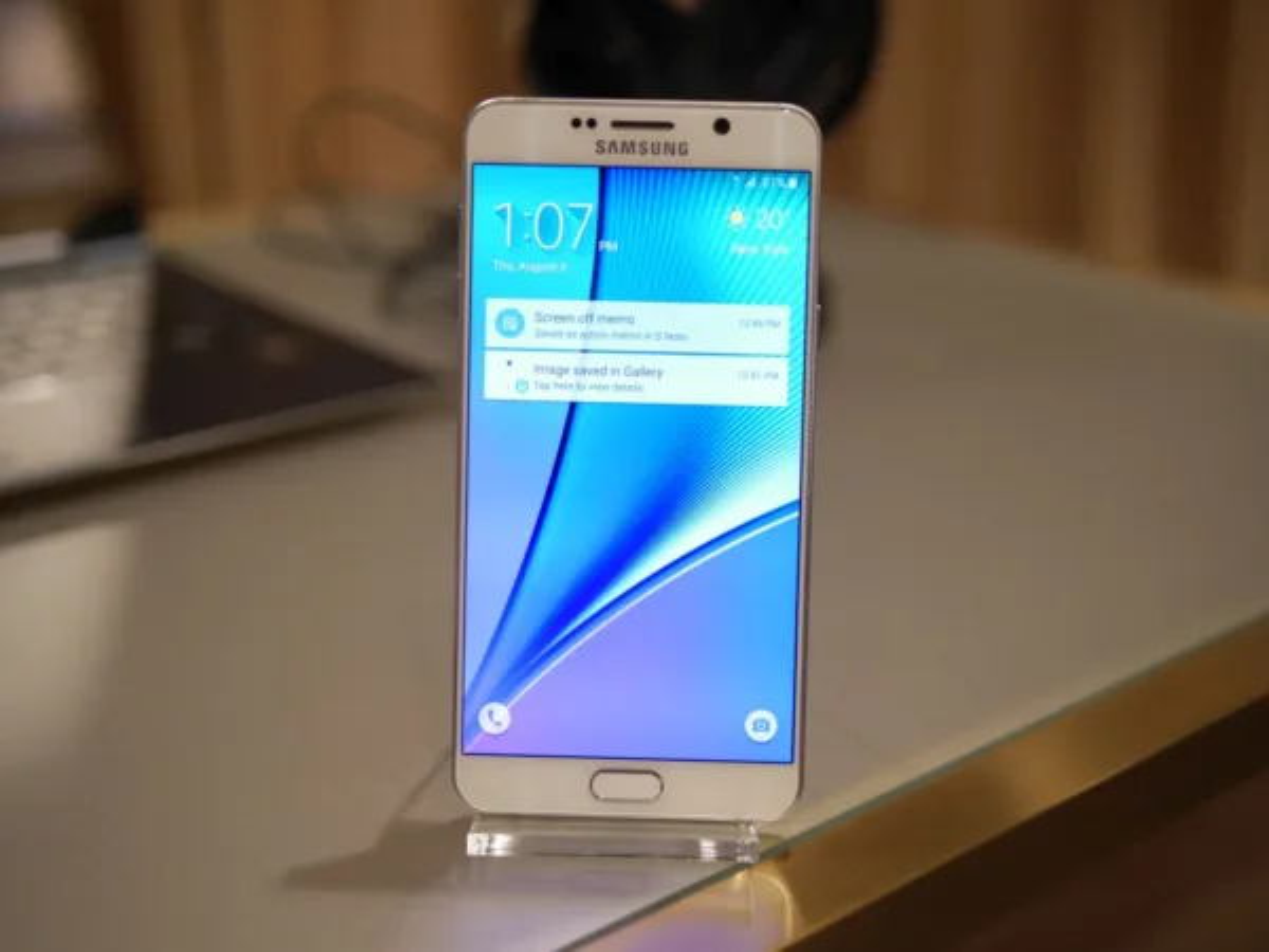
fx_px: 1833
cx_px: 634
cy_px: 476
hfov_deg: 38.2
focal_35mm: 50
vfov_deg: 29.1
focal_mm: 25
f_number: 1.6
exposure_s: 1/60
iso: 200
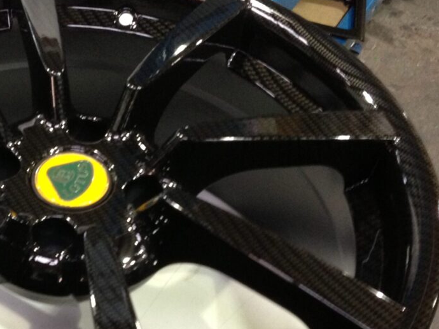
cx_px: 87
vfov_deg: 21.8
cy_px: 239
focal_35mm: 67
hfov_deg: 28.4
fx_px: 849
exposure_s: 1/20
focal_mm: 4.13
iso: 250
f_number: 2.4
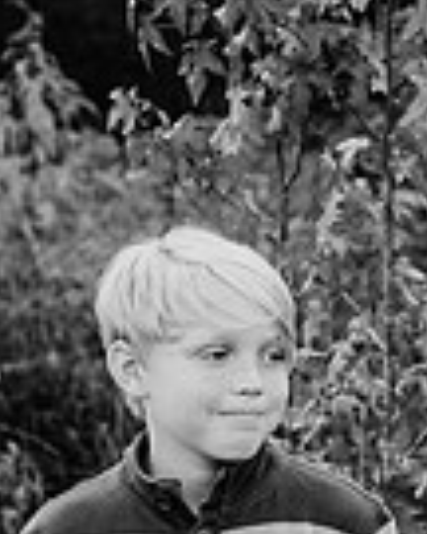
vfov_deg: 19.6
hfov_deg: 15.1
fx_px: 1532
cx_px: 569
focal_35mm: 97
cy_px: 425
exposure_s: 1/800
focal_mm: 24
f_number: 2.5
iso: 200
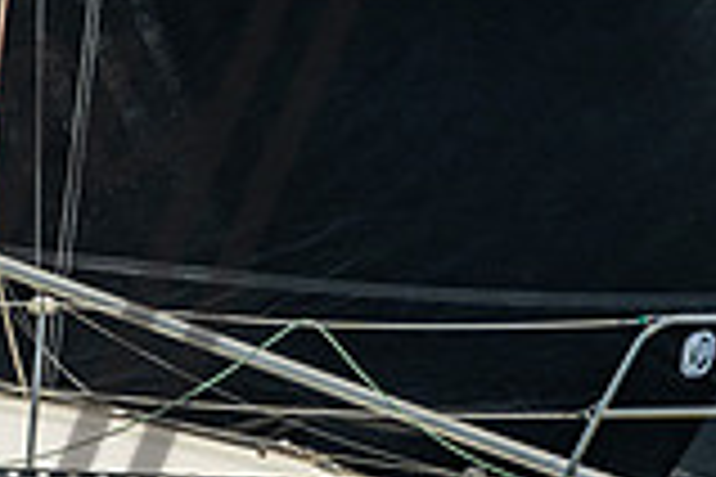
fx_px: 9049
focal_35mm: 455
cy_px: 127
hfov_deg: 4.5
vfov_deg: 3.0
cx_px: -321
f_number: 6.3
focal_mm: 101
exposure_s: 1/1000
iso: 320
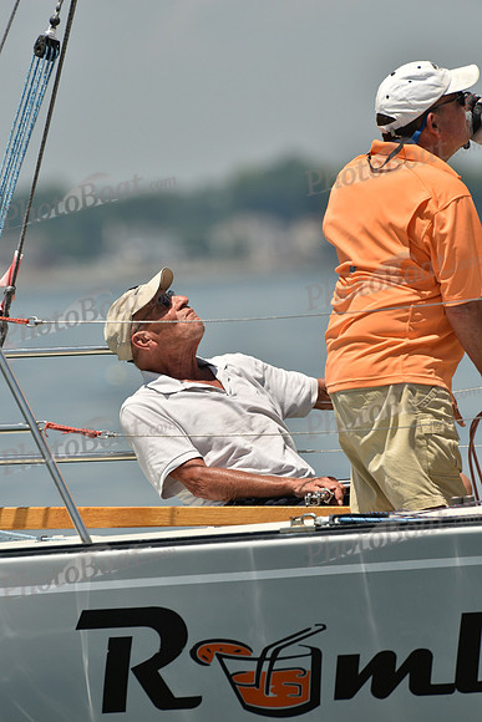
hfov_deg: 2.3
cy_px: 361
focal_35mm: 600
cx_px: 241
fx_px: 12042
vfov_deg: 3.4
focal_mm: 600
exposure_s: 1/1600
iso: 320
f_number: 8
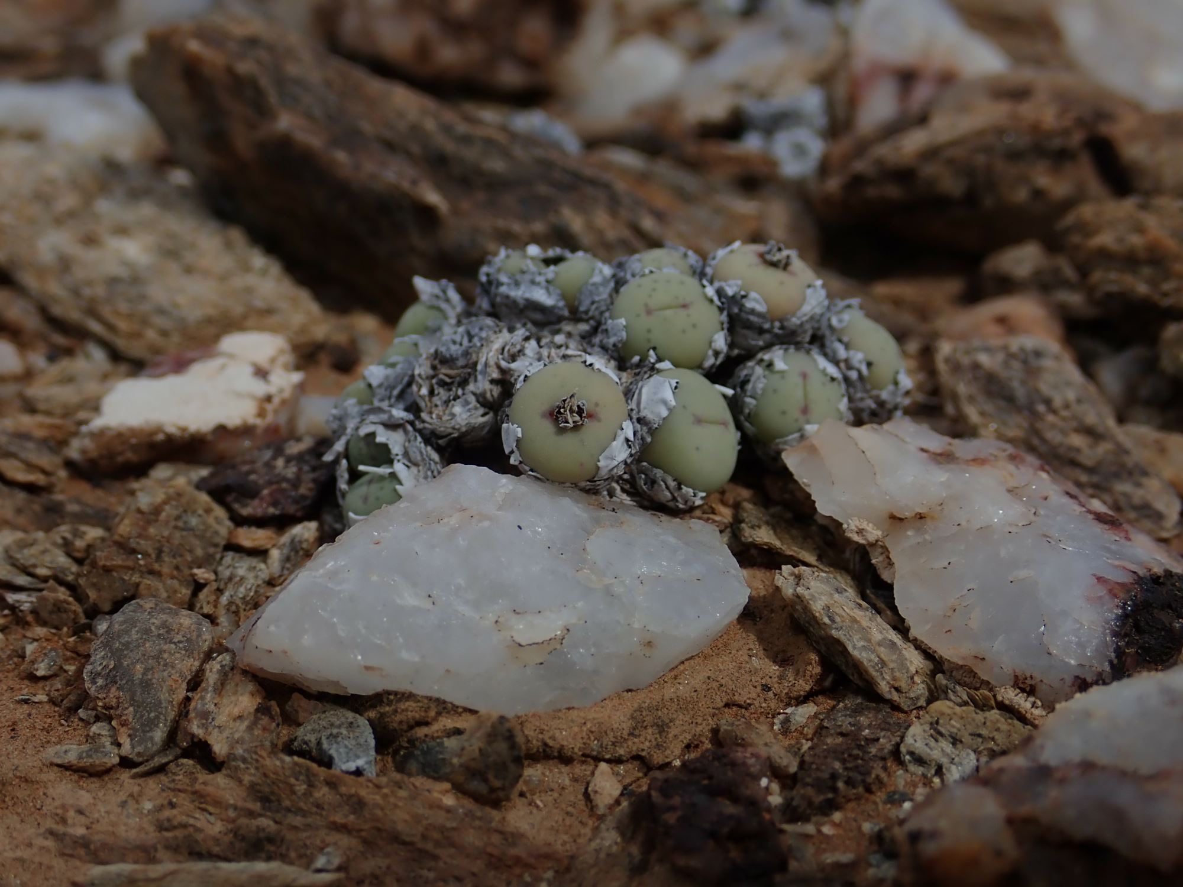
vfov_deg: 27.5
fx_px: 1811
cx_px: 592
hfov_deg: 36.2
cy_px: 444
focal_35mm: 53
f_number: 4.5
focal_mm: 9.61
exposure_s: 1/800
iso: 100
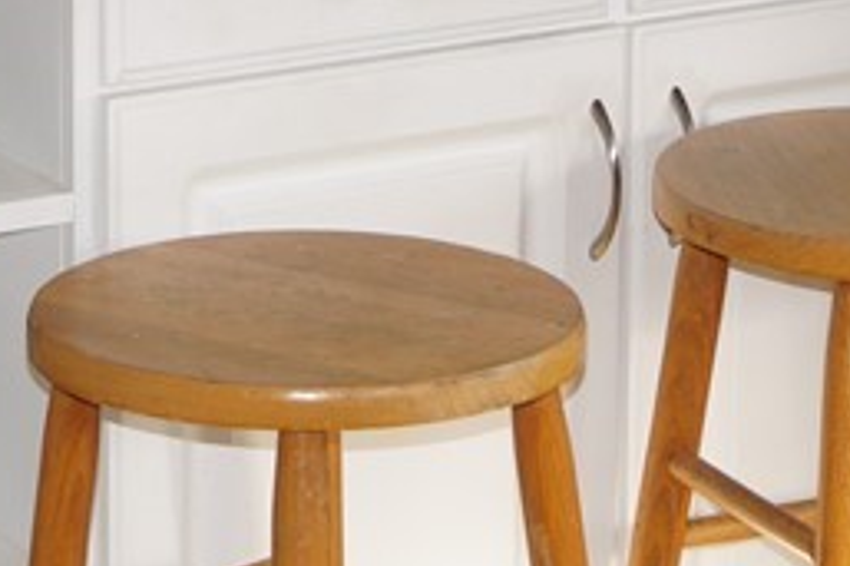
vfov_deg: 7.1
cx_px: 164
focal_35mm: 190
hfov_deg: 10.8
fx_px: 4483
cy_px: -240
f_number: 4.5
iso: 200
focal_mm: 30
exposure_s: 1/160
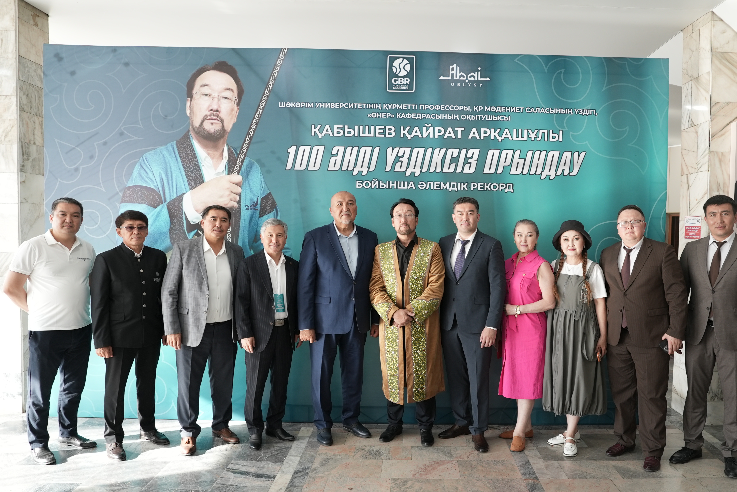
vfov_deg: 46.4
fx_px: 573
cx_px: 421
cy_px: 261
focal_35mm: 28
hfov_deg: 65.1
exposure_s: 1/200
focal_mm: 24
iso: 400
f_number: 3.2
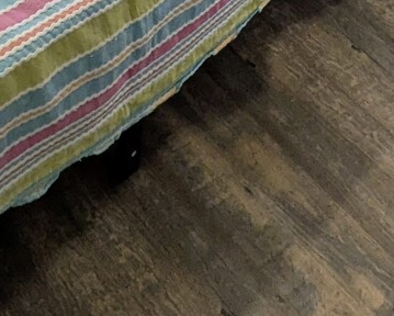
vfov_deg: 15.6
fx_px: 852
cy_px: -352
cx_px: 203
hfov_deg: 26.0
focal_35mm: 73
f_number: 2.2
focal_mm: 1.83
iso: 90
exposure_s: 1/25
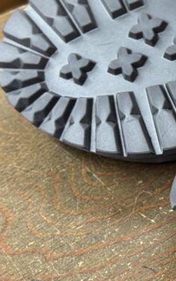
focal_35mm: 137
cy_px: 89
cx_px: 339
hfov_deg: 9.1
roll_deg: +0.2
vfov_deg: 15.2
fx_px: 1050
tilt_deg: -40.4
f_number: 1.78
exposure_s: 1/40
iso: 200
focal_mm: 6.76
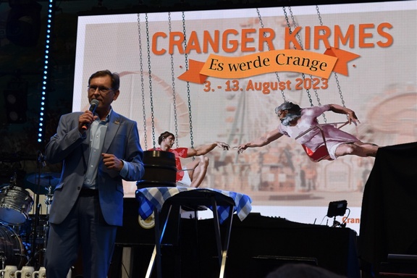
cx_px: 208
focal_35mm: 72
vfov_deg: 18.9
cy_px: 139
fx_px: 834
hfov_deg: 28.1
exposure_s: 1/200
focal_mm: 48
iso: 400
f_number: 7.1
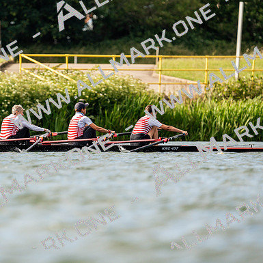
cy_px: 132
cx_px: 94
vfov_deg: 2.3
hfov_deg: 2.3
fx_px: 6610
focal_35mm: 769
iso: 400
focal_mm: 600
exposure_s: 1/2000
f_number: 6.3
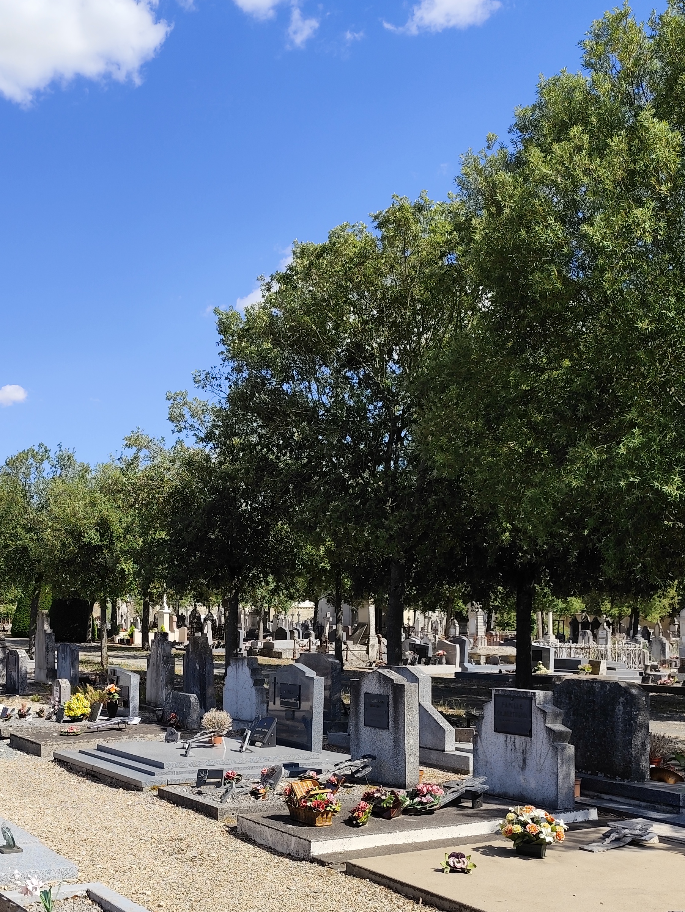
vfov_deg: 47.2
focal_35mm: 39
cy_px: 598
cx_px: 194
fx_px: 1029
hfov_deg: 36.2
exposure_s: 1/1057
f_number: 1.65
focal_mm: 6.14
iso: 50
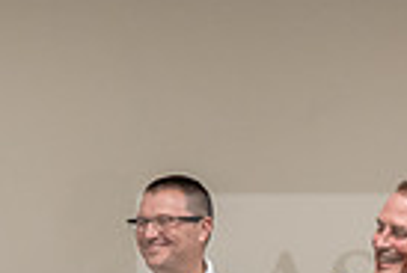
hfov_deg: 4.4
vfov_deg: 3.0
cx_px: 48
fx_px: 5257
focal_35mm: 464
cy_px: 553
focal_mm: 110
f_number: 3.2
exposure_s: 1/200
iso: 2000
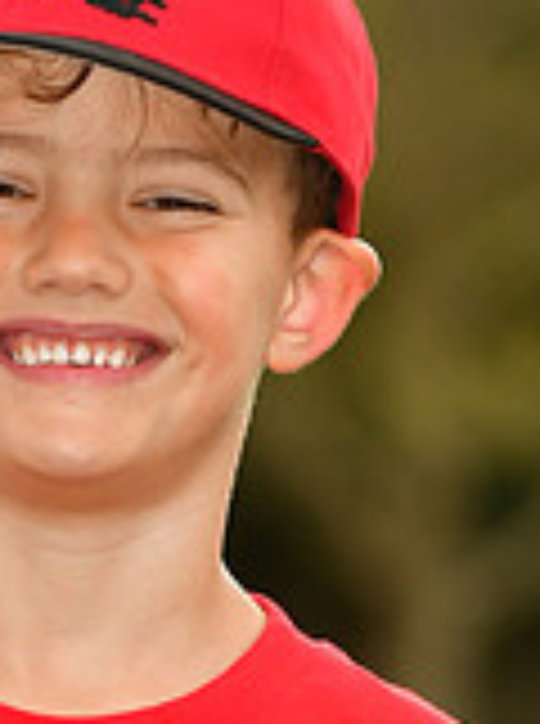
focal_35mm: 834
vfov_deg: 2.4
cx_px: 16
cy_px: 917
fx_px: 17416
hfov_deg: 1.8
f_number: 5
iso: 200
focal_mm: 160
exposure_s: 1/500
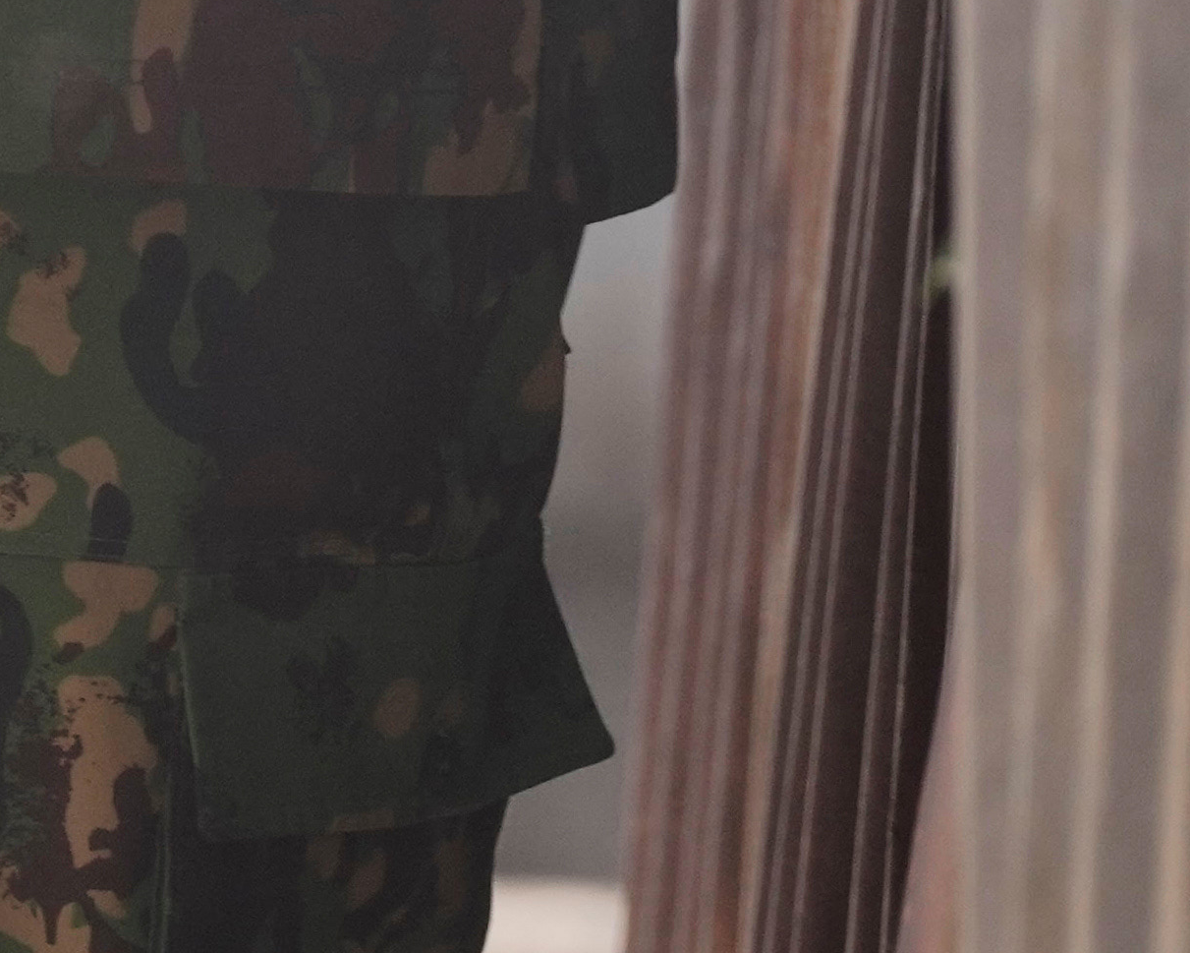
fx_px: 41844
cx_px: -657
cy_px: -1249
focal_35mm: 1188
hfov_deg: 1.6
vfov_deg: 1.3
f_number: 3.2
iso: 320
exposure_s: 1/2000
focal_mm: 182
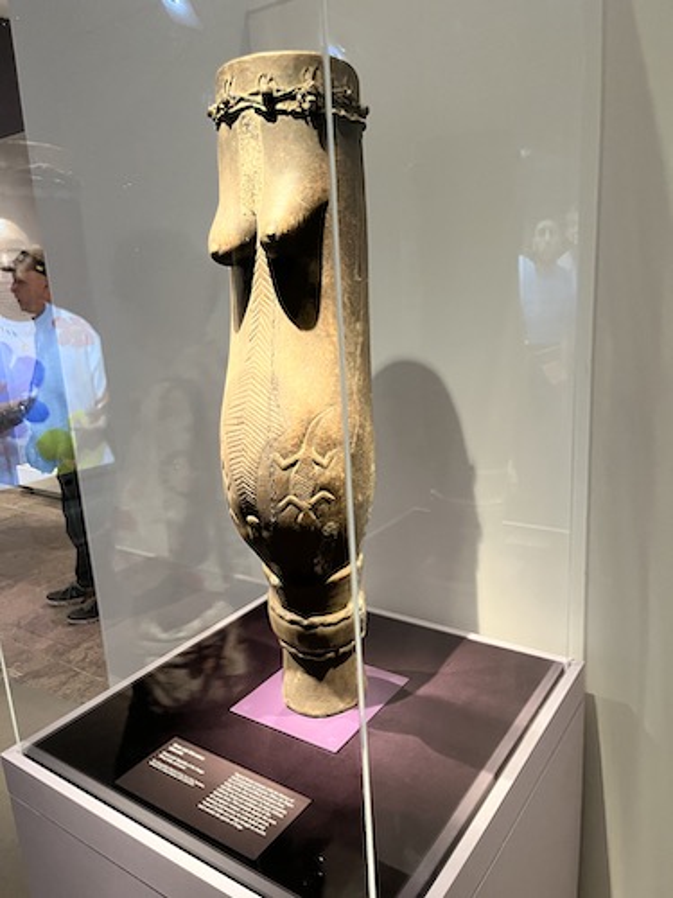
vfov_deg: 67.3
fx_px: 674
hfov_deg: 53.1
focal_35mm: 26
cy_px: 449
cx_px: 336
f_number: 1.6
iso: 500
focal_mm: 5.1
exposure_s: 1/30
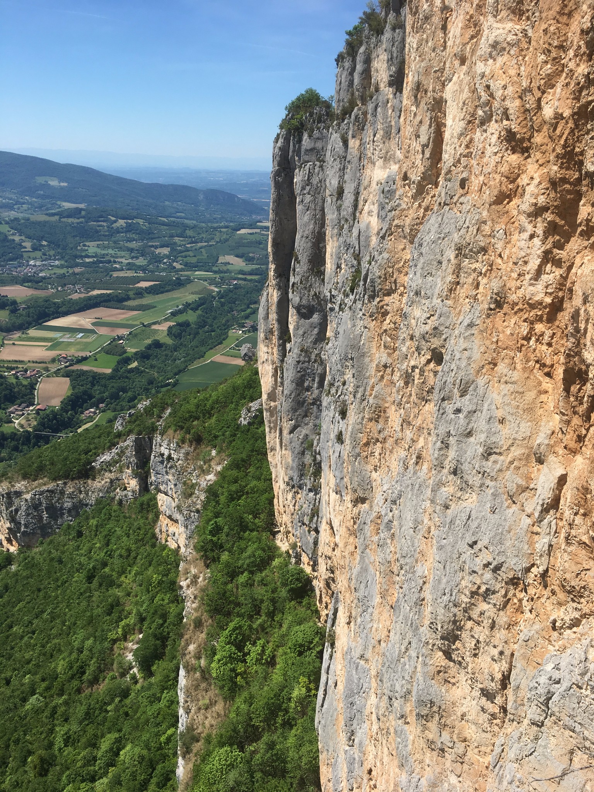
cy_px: 396
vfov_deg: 61.7
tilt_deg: -17.9
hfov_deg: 48.2
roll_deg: -2.2
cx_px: 297
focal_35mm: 29
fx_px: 664
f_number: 2.2
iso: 25
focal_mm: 4.15
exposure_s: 1/1538
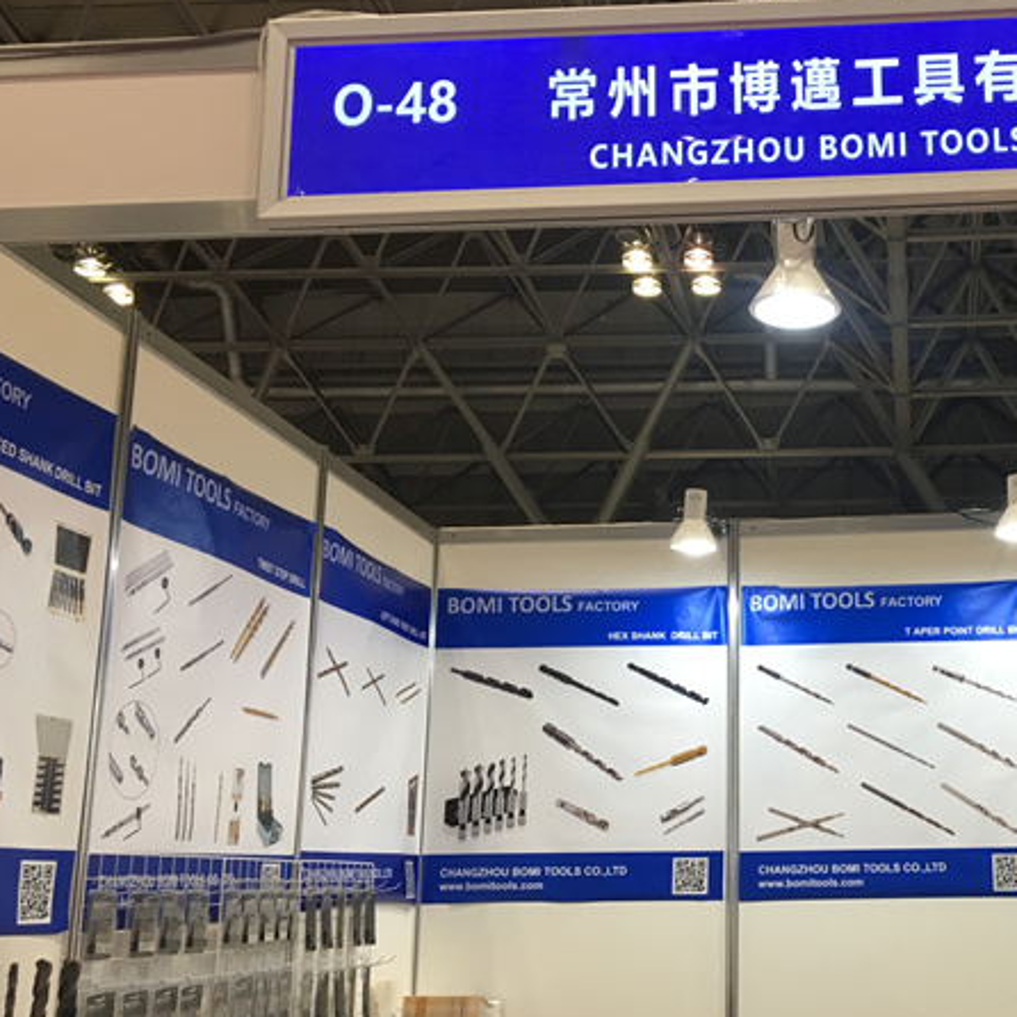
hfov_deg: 35.3
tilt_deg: +13.6
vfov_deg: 36.8
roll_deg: +0.7
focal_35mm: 46
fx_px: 1529
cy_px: 524
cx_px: 853
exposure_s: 1/33
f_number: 2.2
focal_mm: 4.15
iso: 40
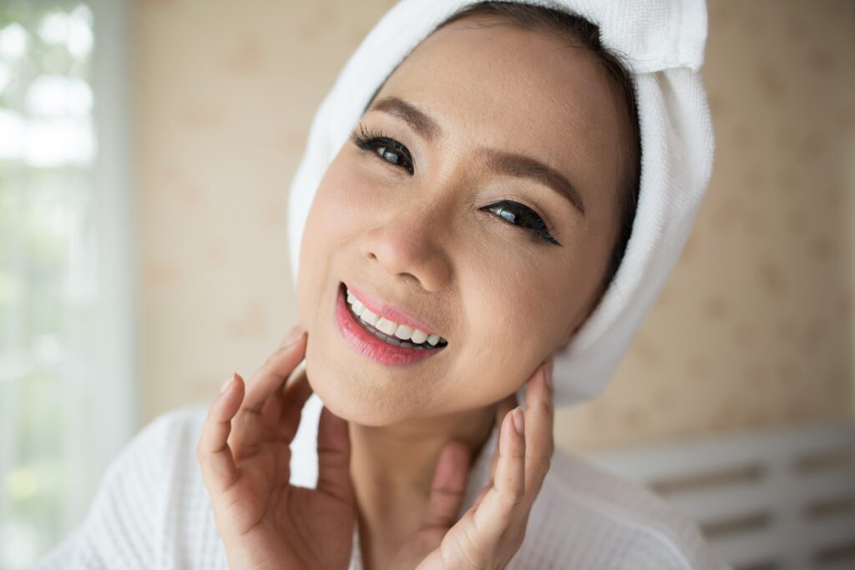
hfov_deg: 65.5
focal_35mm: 28
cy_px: 285
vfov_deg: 46.4
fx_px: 665
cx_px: 428
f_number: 2.5
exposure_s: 1/640
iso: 400
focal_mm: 28
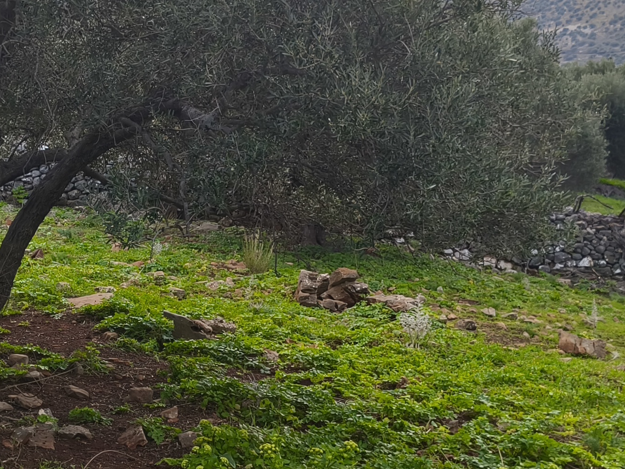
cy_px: 264
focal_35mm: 71
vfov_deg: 20.7
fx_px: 1282
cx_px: 237
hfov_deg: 27.3
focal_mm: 5.35
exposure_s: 1/387
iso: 80
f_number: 1.7
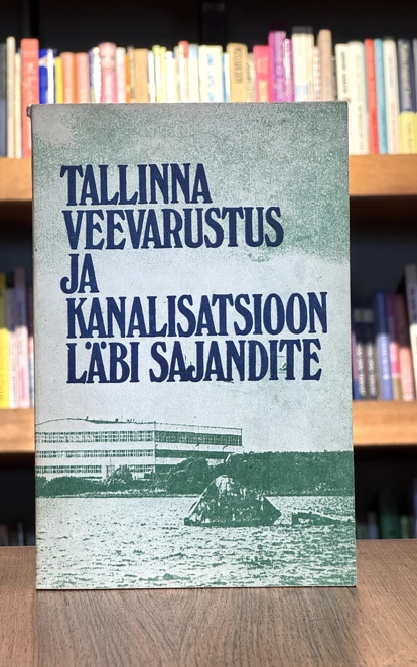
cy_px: 340
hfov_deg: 15.5
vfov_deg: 24.6
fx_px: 1527
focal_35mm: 84
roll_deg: +0.3
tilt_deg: +0.4
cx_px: 186
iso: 250
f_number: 2.8
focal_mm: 9
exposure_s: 1/78
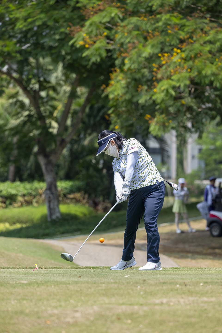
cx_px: 111
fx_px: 1850
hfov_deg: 6.9
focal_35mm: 200
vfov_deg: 10.3
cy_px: 166
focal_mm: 200
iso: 900
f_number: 4.5
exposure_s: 1/3200
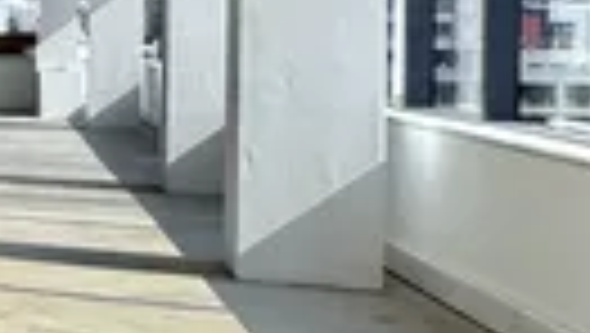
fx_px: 1456
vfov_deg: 13.0
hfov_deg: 16.8
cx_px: -604
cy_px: 36
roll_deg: -0.6
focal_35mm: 93
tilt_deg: -0.5
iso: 40
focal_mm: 2.22
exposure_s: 1/308
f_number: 2.2
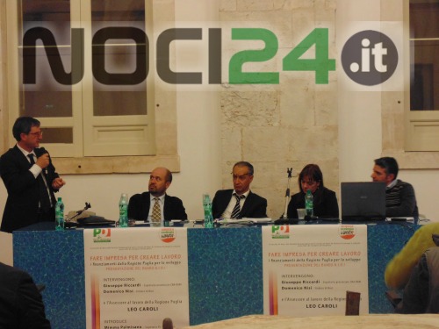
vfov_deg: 18.7
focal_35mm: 79
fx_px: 1002
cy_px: 164
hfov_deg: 24.7
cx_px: 220
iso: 400
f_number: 4.3
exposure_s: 1/20
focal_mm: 14.1
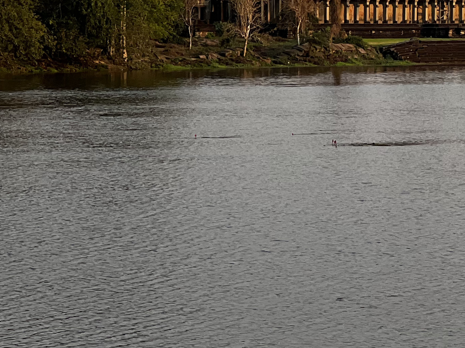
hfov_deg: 8.6
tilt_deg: +1.4
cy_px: -26
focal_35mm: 226
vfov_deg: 6.5
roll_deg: +0.6
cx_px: 605
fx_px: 3036
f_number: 2.8
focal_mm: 9
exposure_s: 1/215
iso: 32
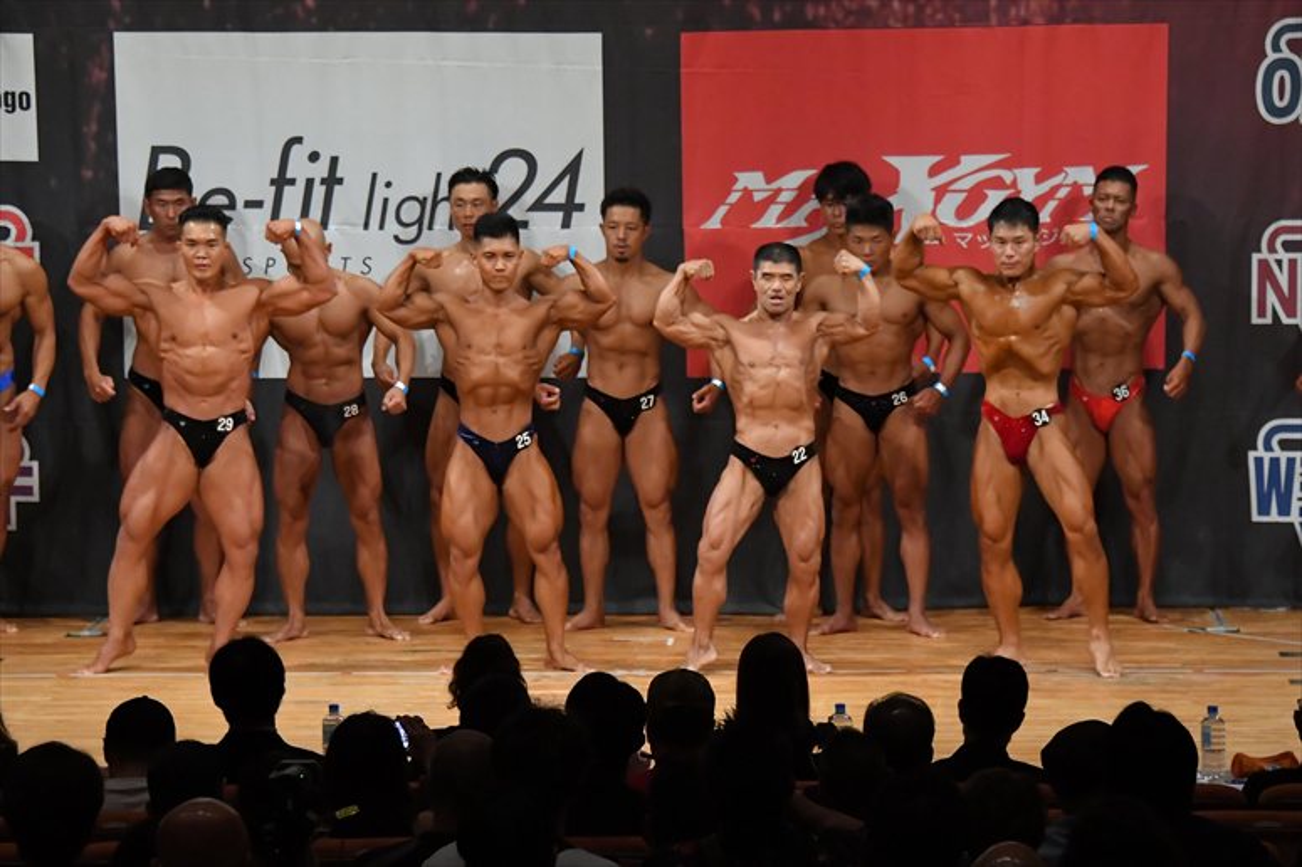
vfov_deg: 7.9
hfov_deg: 11.8
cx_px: 651
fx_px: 6290
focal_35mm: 174
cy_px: 434
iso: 6400
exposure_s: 1/400
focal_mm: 116
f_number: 5.6
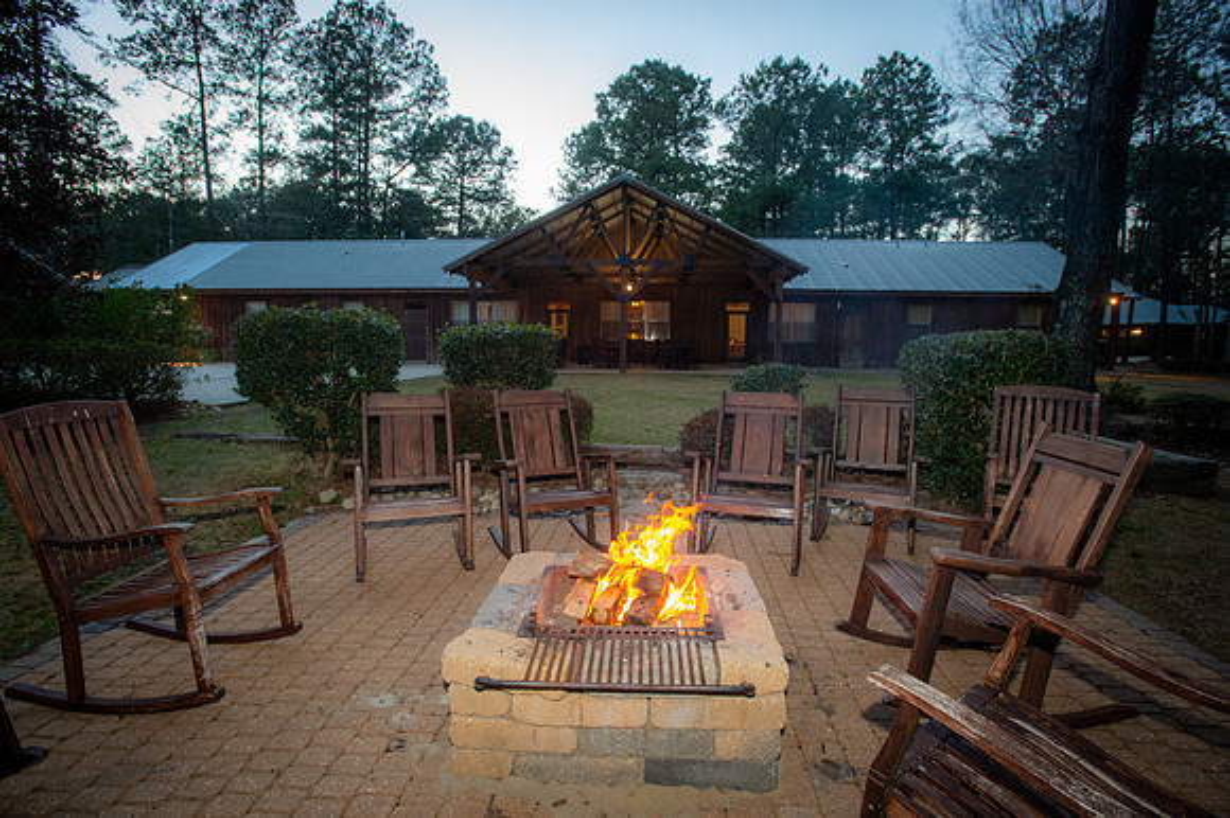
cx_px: 615
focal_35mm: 19
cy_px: 409
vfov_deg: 64.5
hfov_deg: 86.9
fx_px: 649
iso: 4000
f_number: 4.5
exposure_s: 1/200
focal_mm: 19
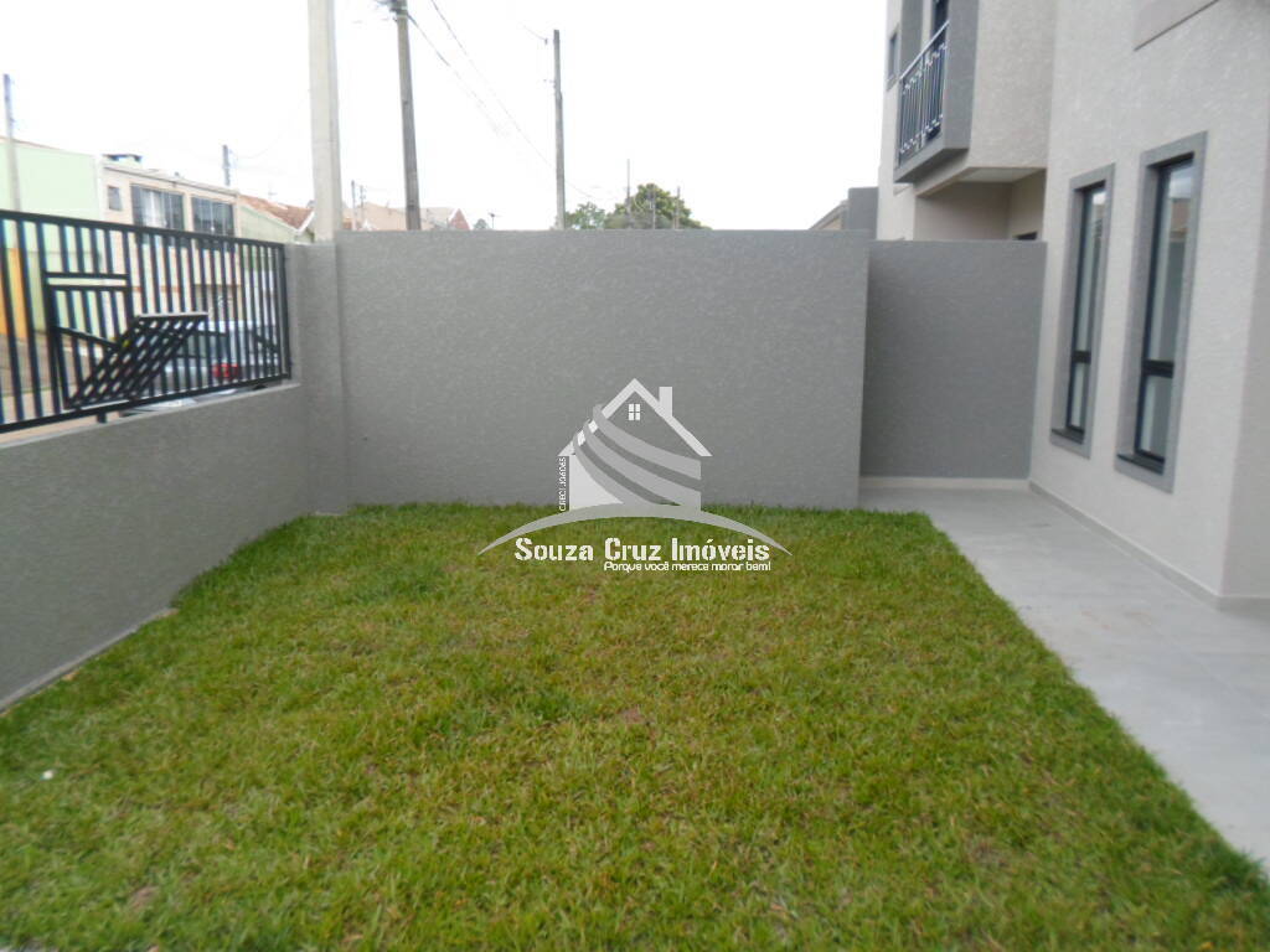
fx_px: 917
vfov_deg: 54.9
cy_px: 476
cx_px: 635
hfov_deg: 69.4
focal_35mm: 25
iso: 80
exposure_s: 1/500
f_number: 2.5
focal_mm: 4.5
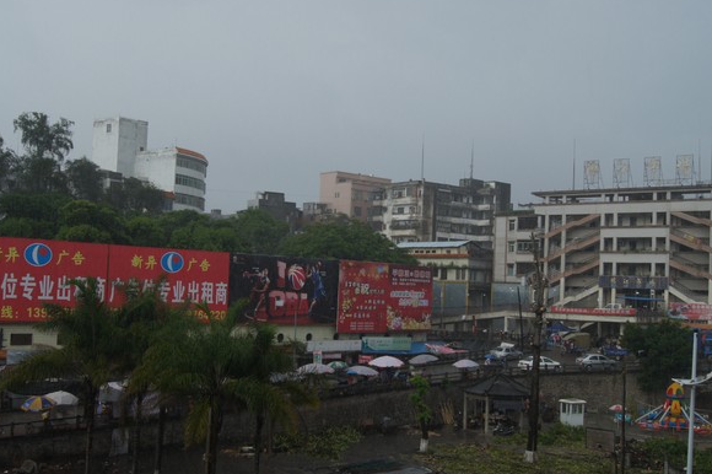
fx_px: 810
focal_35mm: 41
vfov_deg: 32.6
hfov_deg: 47.4
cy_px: 256
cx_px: 338
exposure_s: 1/160
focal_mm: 22
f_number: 10
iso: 200
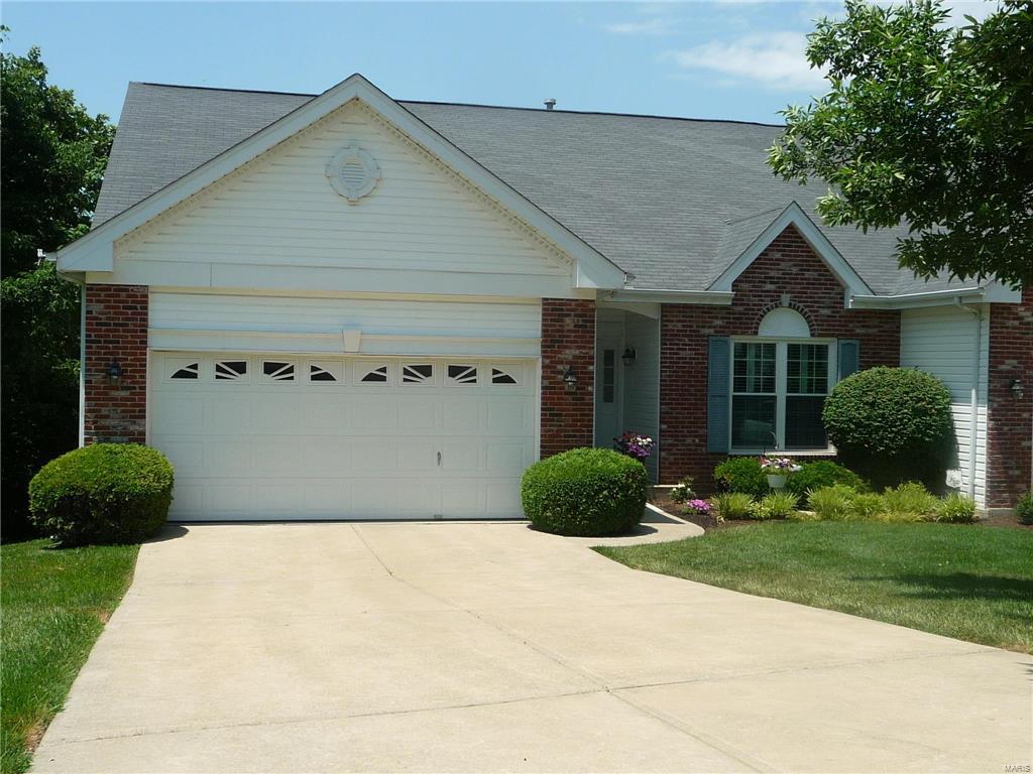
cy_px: 387
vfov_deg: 36.0
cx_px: 516
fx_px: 1194
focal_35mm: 40
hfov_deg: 46.8
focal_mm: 4.7
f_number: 8
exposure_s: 1/250
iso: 100
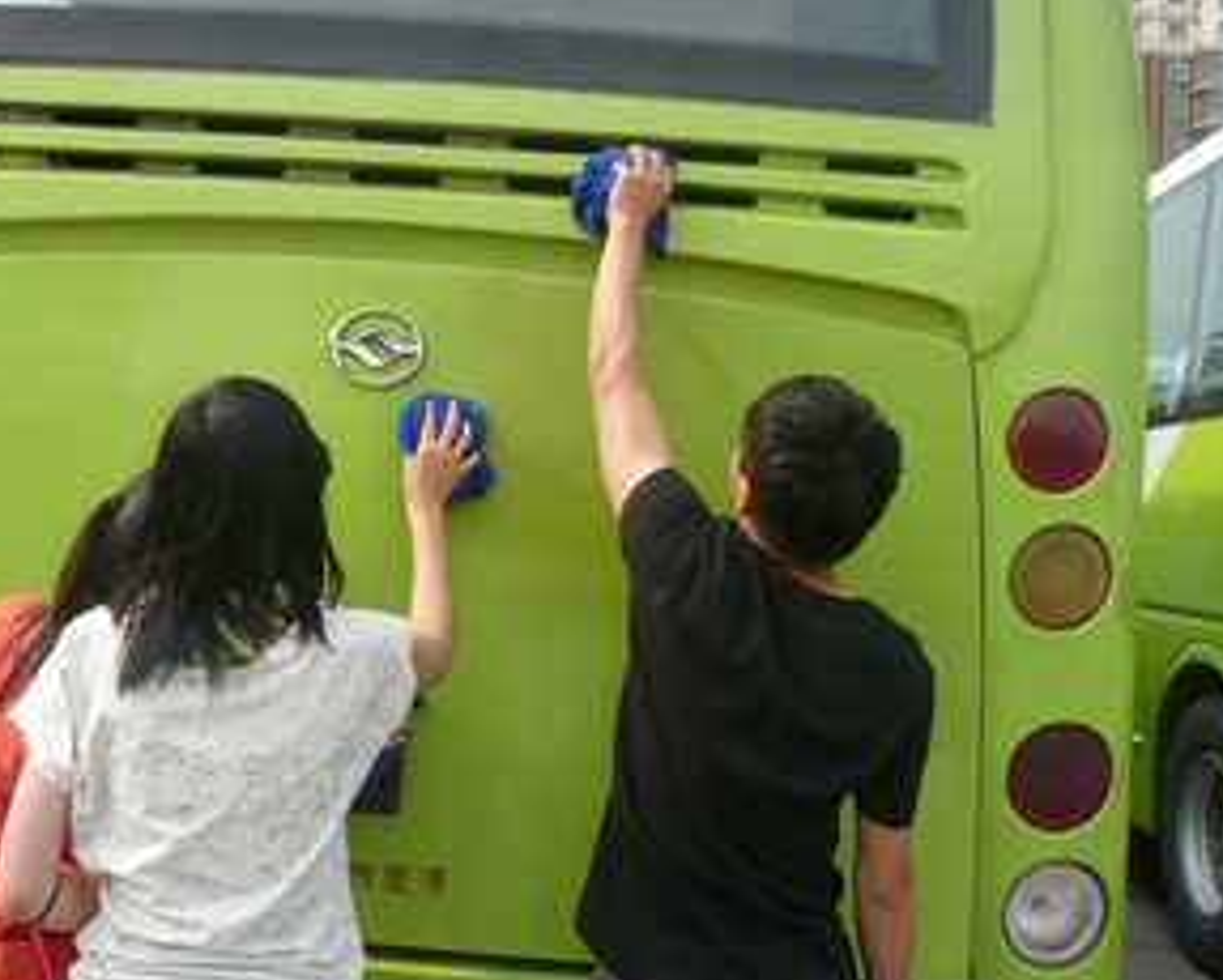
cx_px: 528
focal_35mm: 40
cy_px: 390
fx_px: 1449
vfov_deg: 37.2
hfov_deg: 45.7
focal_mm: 4.6
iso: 100
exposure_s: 1/640
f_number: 2.8
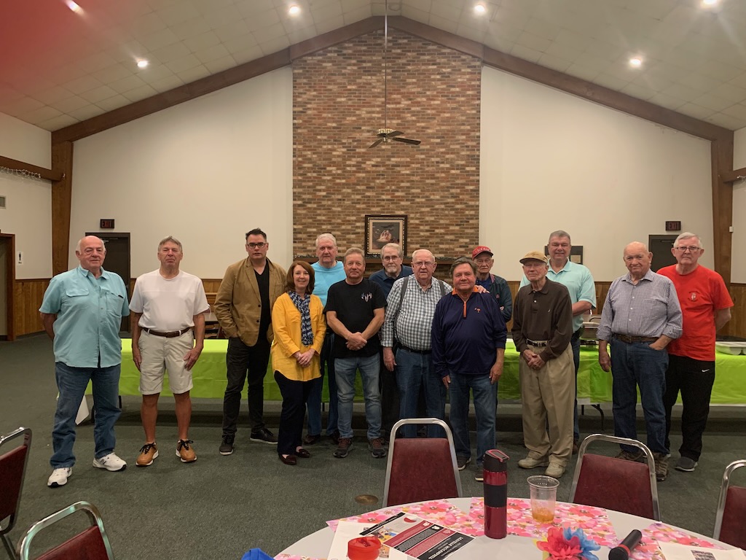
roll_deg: -0.4
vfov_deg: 53.1
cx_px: 373
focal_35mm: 26
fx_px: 560
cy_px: 280
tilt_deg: -1.3
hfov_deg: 67.3
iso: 400
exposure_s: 1/40
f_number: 1.8
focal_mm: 4.25
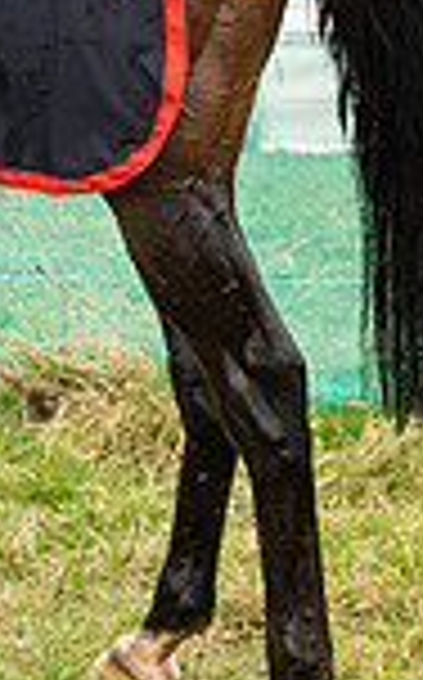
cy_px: -102
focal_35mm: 168
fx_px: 3108
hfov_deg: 7.3
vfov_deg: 12.2
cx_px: -551
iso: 400
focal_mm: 27
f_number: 5
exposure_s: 1/250
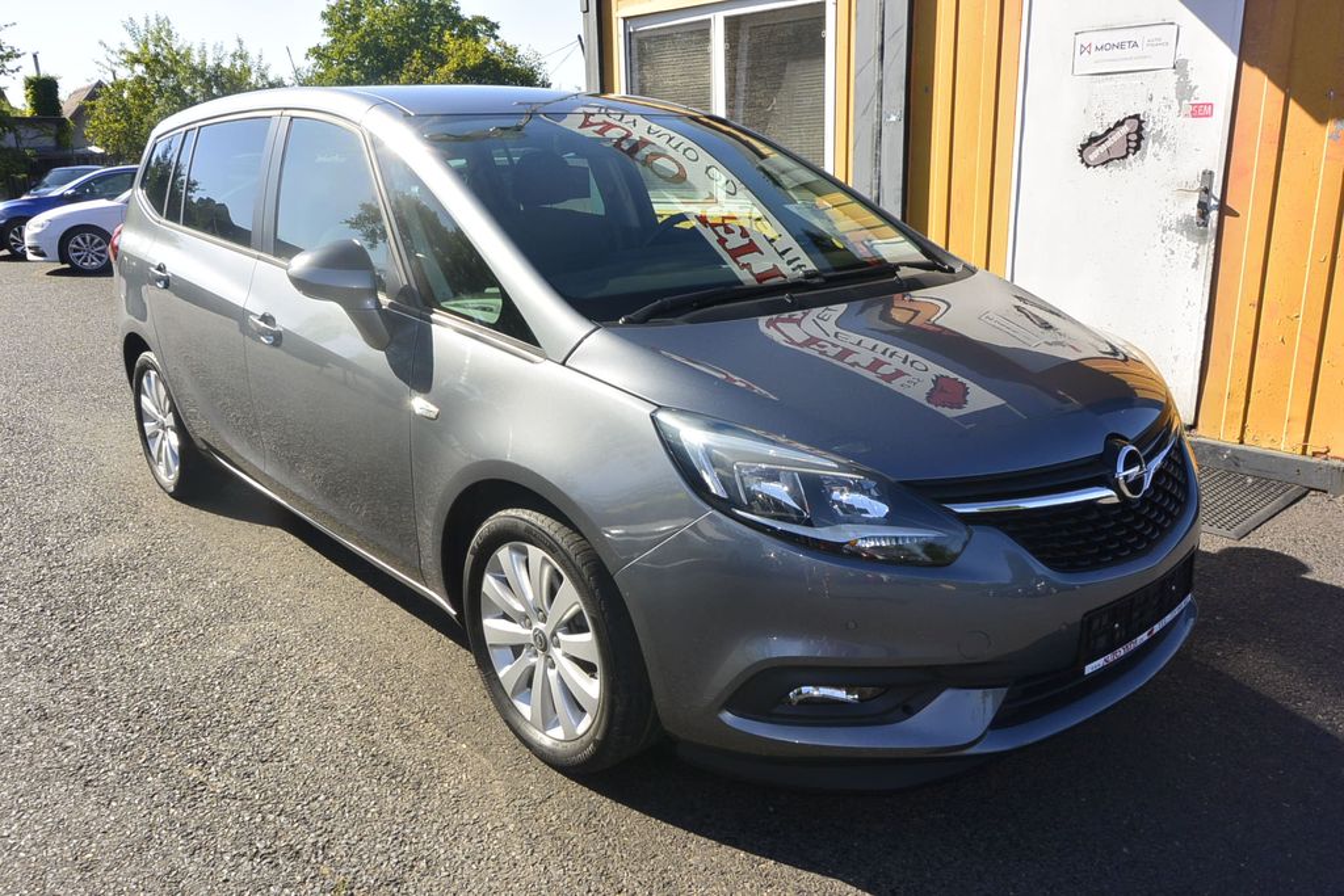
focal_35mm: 27
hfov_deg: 67.4
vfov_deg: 47.9
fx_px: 1008
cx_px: 672
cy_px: 448
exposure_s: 1/250
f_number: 8
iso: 160
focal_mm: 10
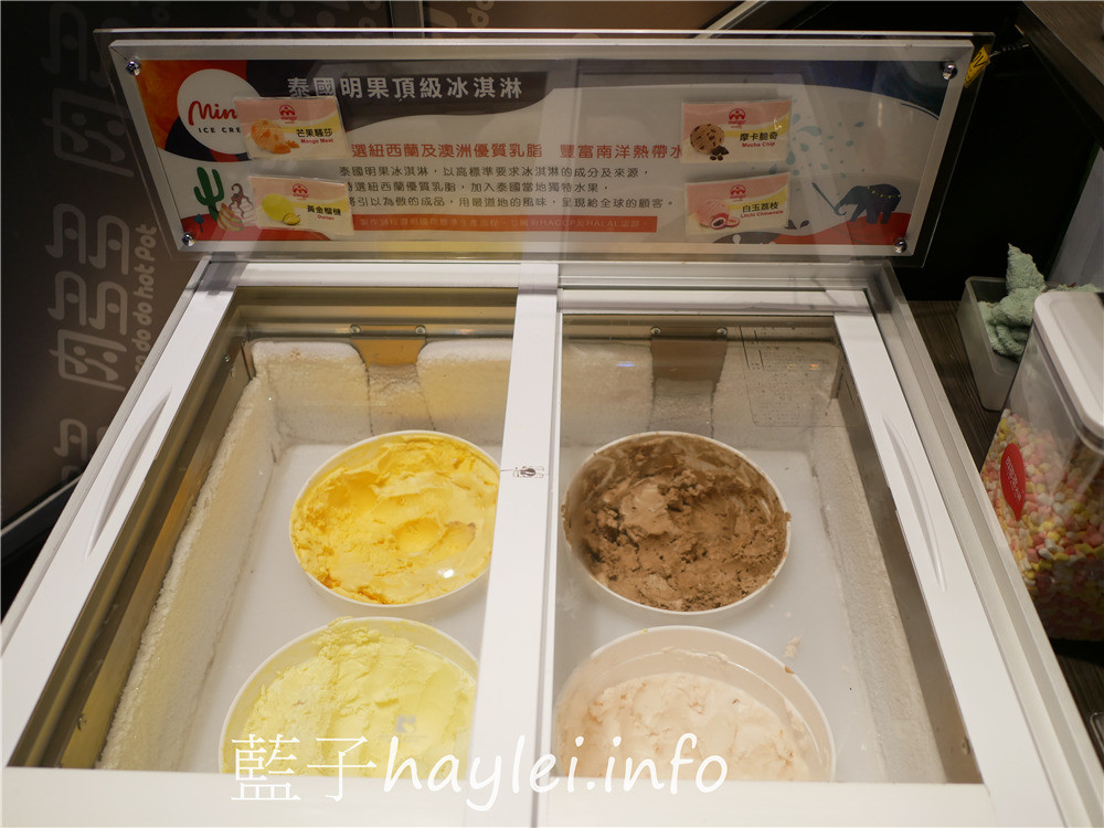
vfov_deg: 46.8
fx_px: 957
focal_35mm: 30
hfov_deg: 60.0
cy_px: 414
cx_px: 552
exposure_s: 1/60
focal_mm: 15
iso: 320
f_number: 1.7
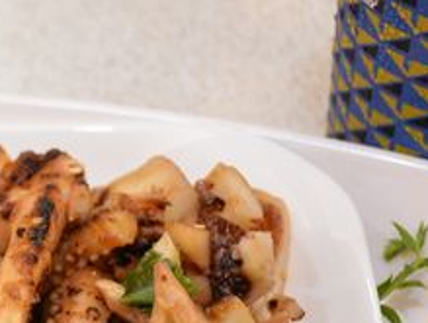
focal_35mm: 161
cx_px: -186
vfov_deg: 9.2
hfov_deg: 11.8
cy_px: 342
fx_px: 1994
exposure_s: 1/80
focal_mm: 34
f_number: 4.2
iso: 1250
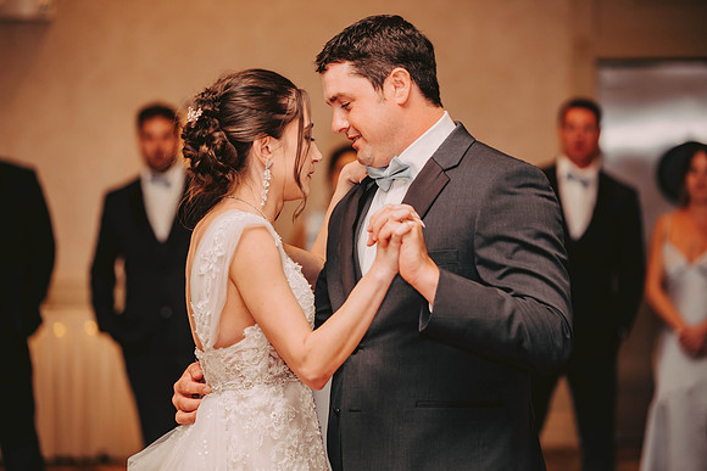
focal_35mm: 125
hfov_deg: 16.4
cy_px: 236
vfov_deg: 11.0
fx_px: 2455
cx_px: 354
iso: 800
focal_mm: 125
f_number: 2.8
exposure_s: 1/60
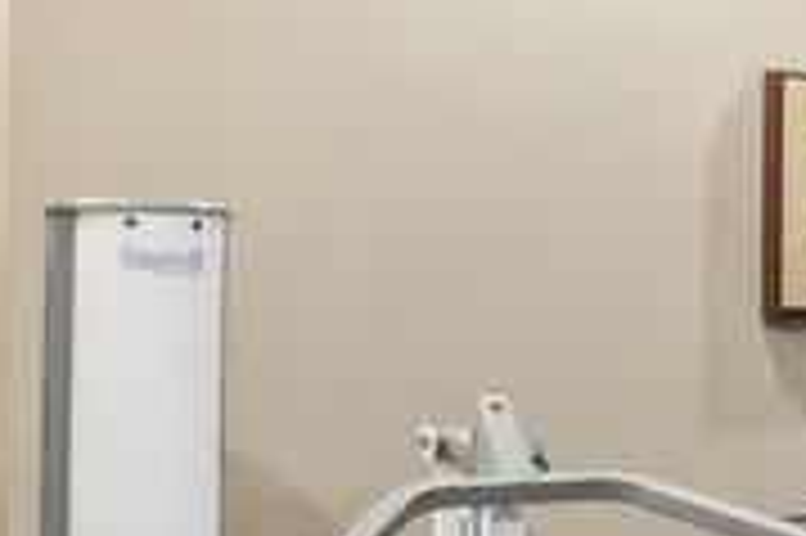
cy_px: 367
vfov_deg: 15.8
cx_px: 1486
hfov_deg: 18.2
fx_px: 1924
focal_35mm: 86
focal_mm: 10
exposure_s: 1.6
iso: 100
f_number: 7.1
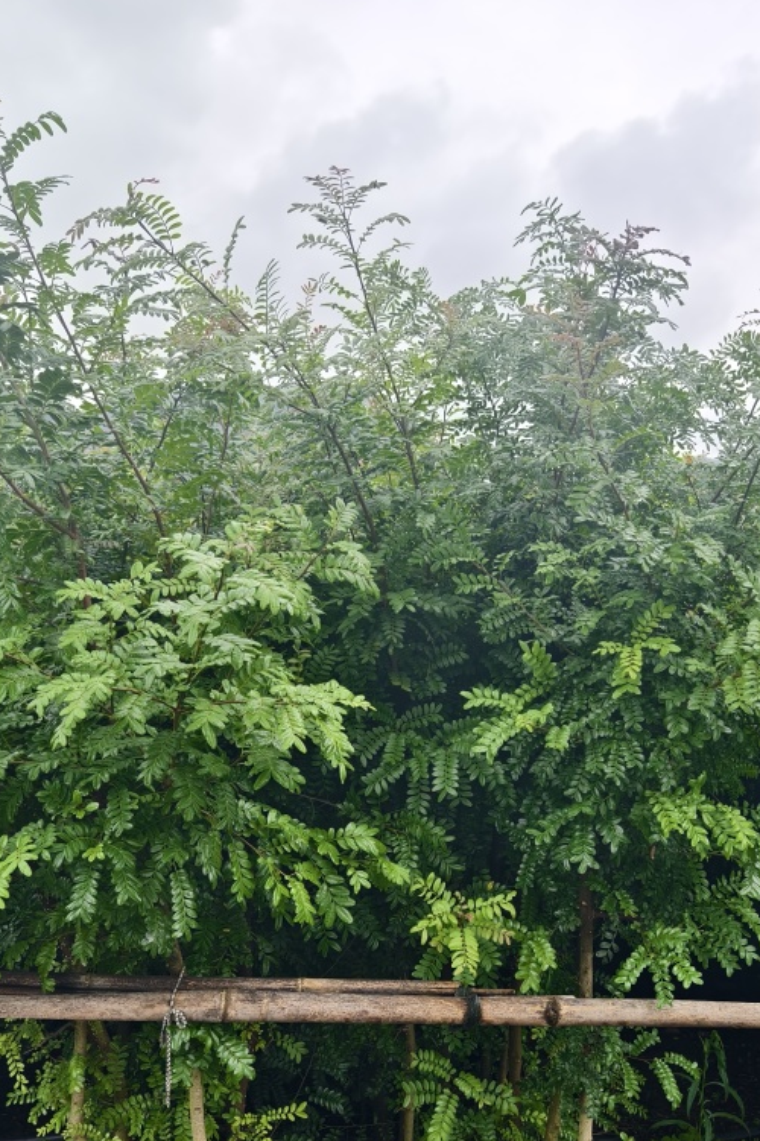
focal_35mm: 34
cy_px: 730
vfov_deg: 55.0
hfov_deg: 38.8
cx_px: 424
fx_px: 1078
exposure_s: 1/434
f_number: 1.75
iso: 50
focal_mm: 8.67
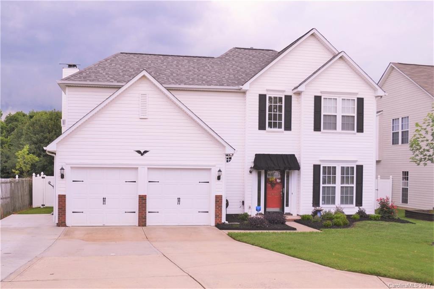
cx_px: 217
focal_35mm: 30
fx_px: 362
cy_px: 144
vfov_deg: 43.6
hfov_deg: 61.9
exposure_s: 1/125
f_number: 5.6
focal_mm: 20
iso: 160
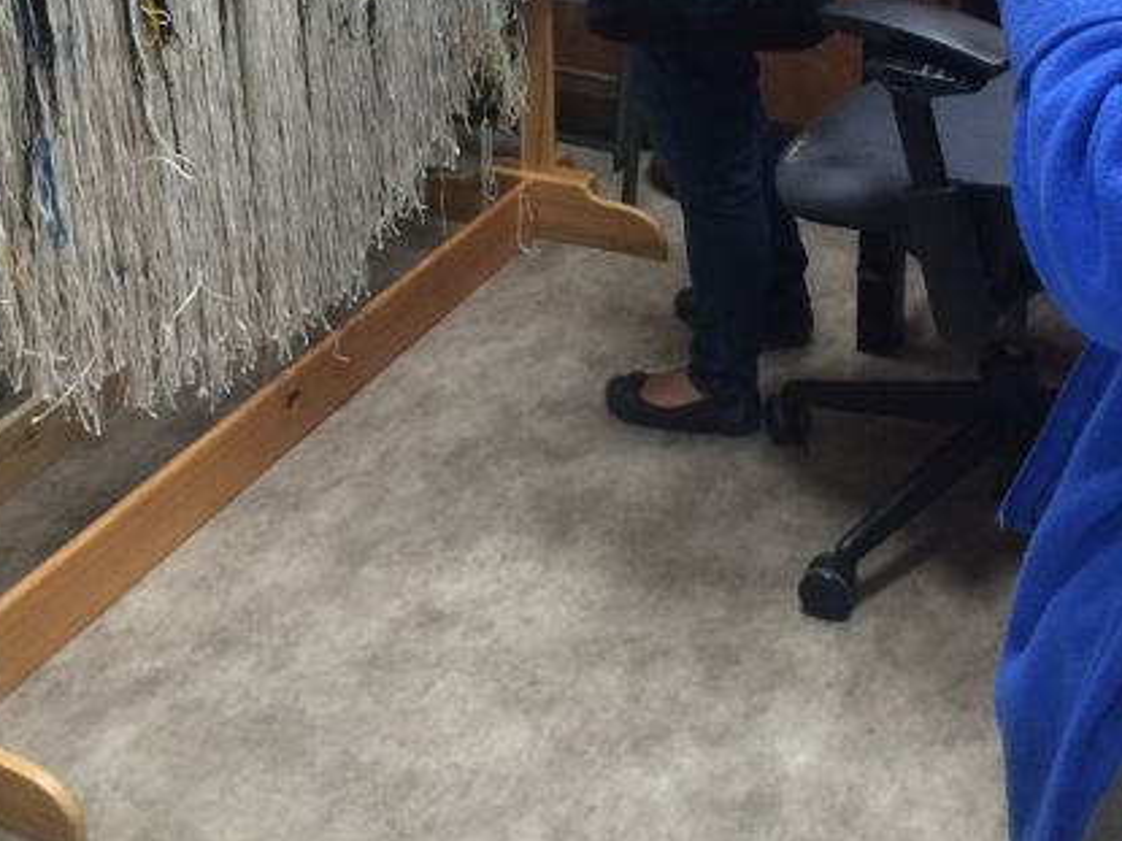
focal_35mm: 58
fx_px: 1879
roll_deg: +1.2
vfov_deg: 24.1
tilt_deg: -19.9
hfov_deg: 33.1
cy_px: 7
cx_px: 689
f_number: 2.2
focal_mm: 4.15
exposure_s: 1/30
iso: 200
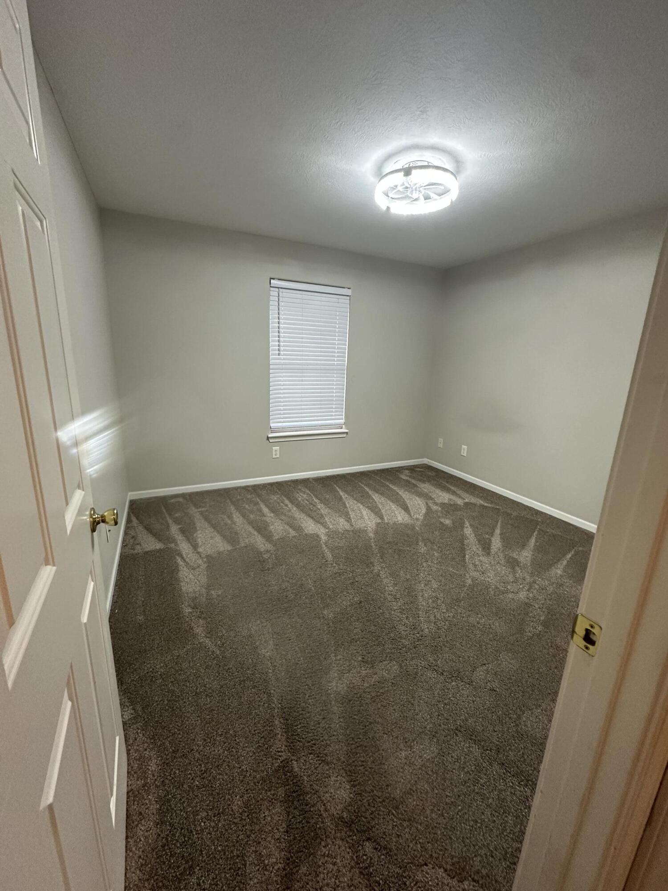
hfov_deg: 85.7
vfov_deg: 102.1
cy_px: 446
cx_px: 334
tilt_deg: -13.4
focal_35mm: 14
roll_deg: -4.4
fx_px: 360
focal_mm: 2.22
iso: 320
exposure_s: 1/60
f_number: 2.2
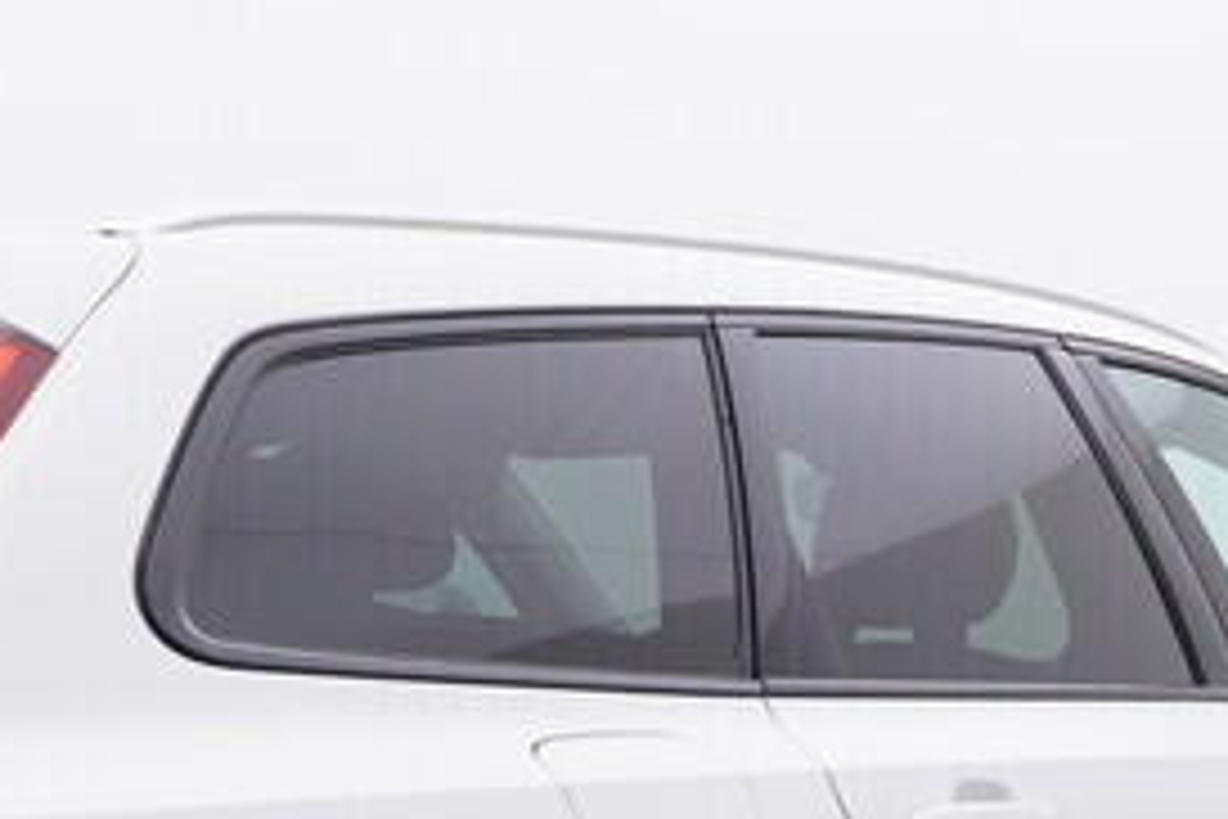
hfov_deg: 17.3
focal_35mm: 119
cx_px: 625
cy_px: 1188
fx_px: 4047
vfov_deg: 11.1
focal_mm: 15
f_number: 5
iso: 200
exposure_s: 1/80
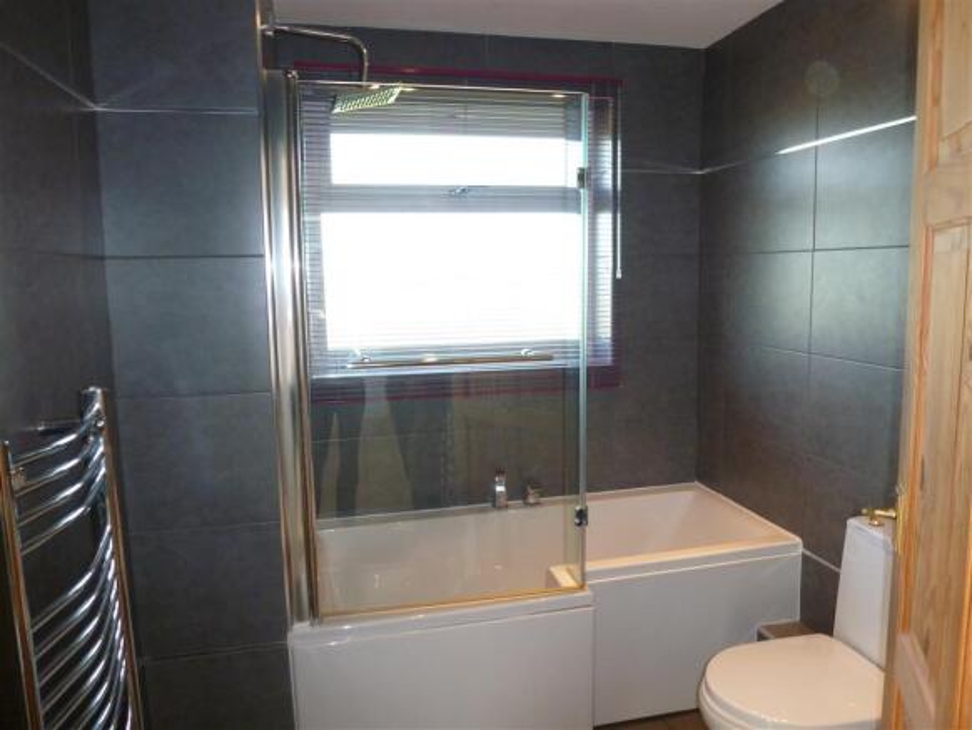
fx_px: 674
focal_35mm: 24
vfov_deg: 56.9
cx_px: 486
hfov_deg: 71.6
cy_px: 365
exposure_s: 1/60
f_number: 3.3
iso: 250
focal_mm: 4.3
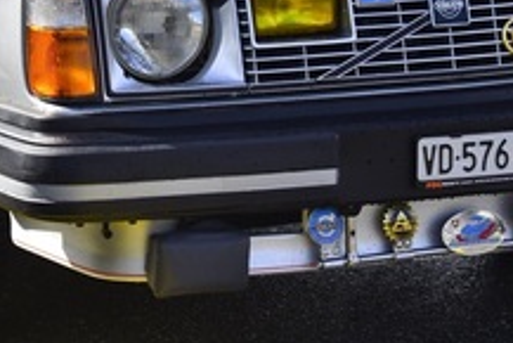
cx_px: 171
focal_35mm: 188
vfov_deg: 7.2
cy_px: -92
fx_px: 2681
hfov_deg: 10.9
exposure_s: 1/500
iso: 125
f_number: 5
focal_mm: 68
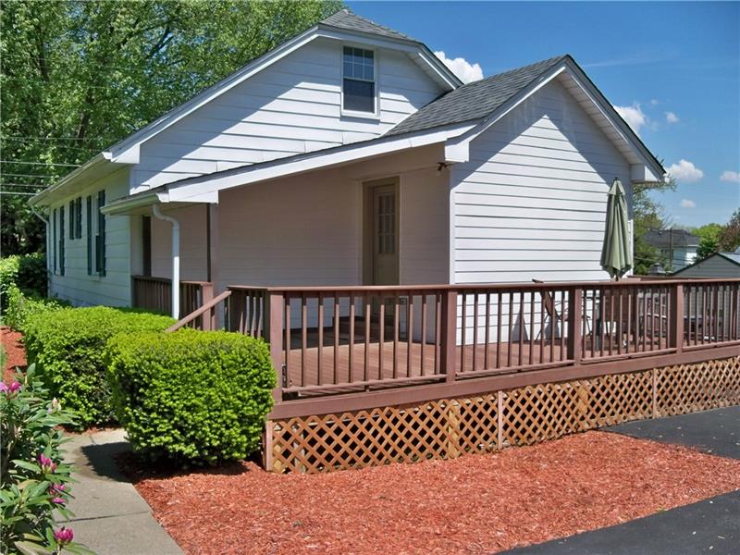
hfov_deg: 52.6
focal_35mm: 35
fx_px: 748
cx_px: 370
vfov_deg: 40.7
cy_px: 278
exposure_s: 1/800
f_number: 3.5
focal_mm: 6.2
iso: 64
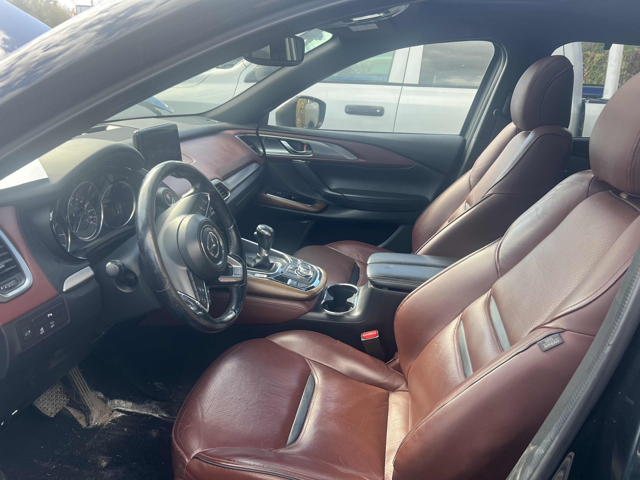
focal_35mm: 26
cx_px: 320
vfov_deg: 53.1
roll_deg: -3.6
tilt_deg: -19.7
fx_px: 481
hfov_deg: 67.3
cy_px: 240
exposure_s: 1/357
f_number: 1.5
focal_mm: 5.7
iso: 50
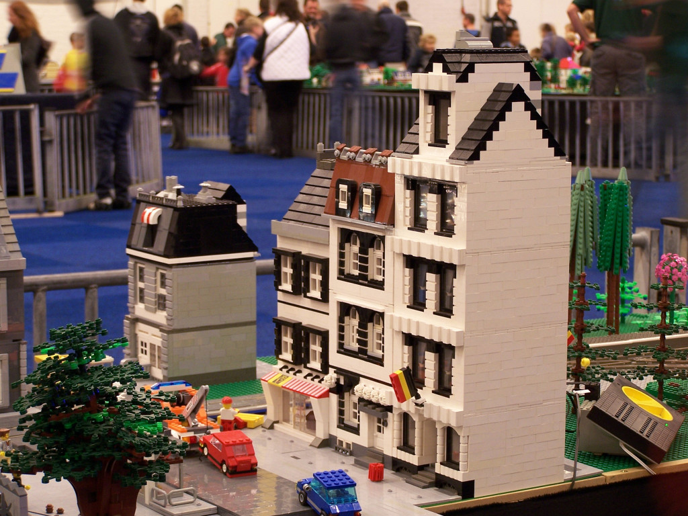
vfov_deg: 18.0
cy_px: 258
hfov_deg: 23.8
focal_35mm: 82
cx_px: 344
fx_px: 1630
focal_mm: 13.7
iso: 80
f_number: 3.2
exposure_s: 1/2
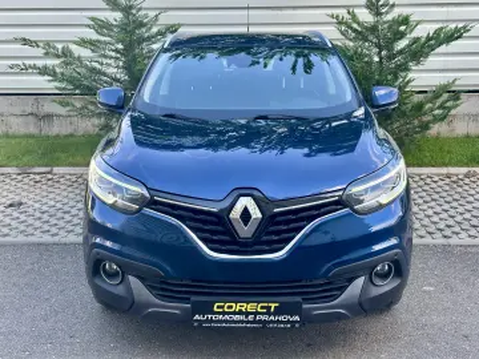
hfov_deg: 39.7
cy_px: 180
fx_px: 664
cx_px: 240
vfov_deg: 30.3
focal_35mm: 48
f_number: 1.78
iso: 64
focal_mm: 6.86
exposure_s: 1/409
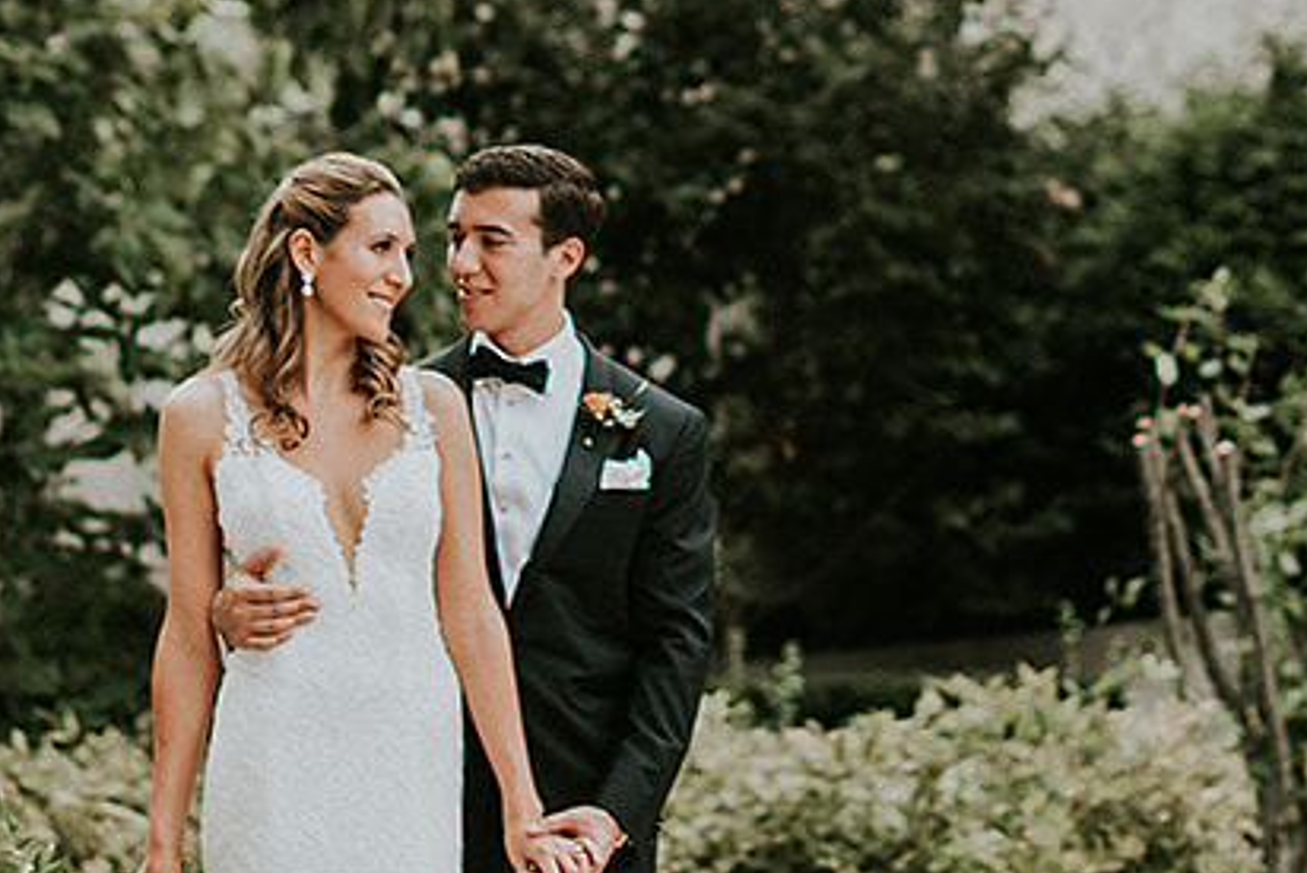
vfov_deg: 7.1
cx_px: 628
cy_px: 70
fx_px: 7045
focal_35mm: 194
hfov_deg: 10.6
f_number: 2
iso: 200
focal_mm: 50
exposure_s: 1/800
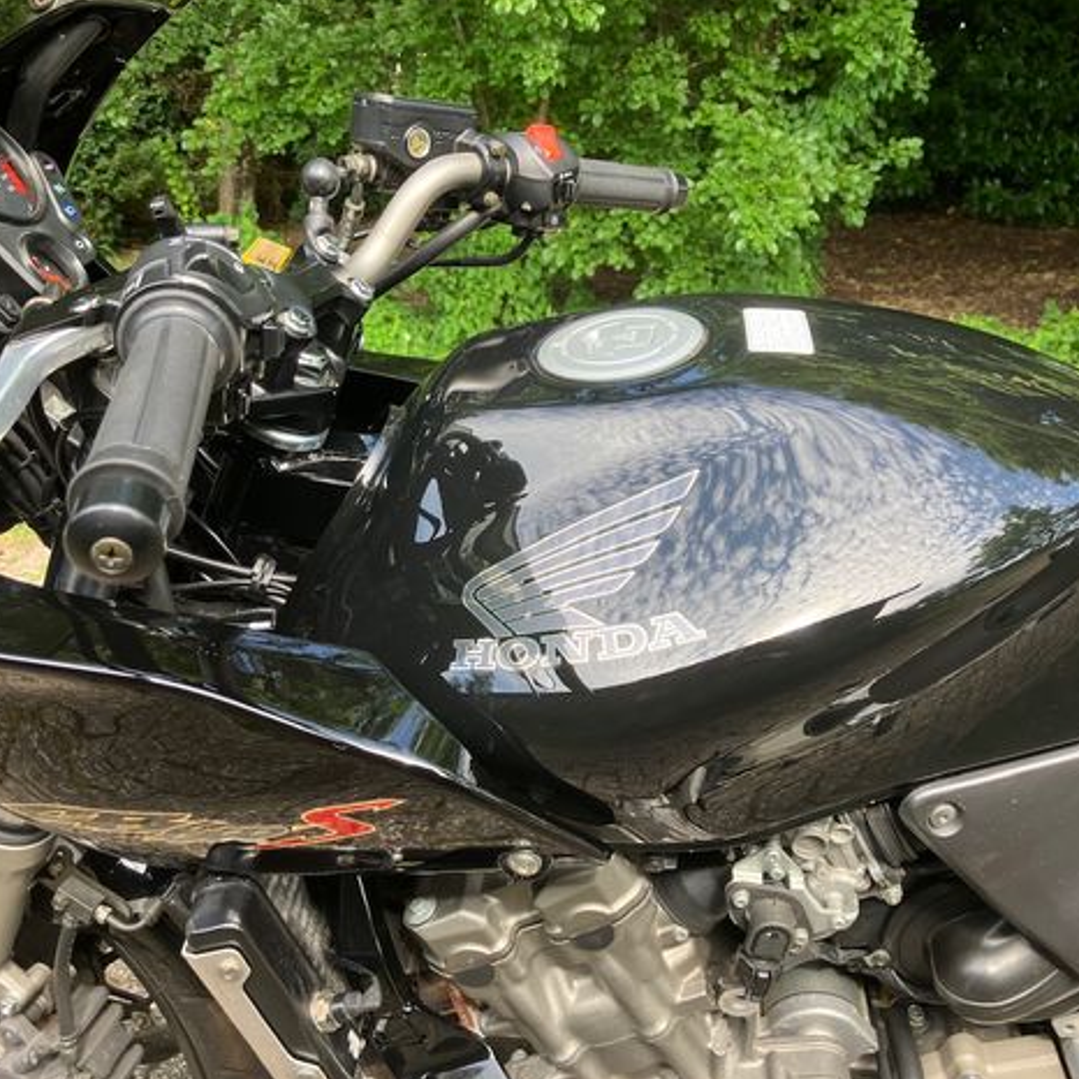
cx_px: 540
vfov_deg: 48.5
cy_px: 535
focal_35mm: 34
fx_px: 1199
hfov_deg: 48.5
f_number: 1.8
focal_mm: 3.99
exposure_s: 1/121
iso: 25
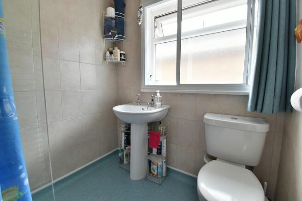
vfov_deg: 77.4
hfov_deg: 100.4
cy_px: 100
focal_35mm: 15
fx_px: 126
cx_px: 151
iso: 400
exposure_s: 1/15
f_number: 8
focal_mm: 10
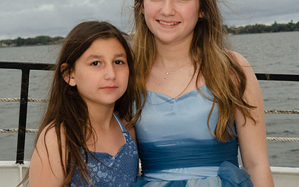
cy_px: 65
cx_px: 141
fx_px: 807
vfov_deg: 13.2
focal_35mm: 99
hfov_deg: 21.0
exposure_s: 1/250
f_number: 6.3
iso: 400
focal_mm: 44
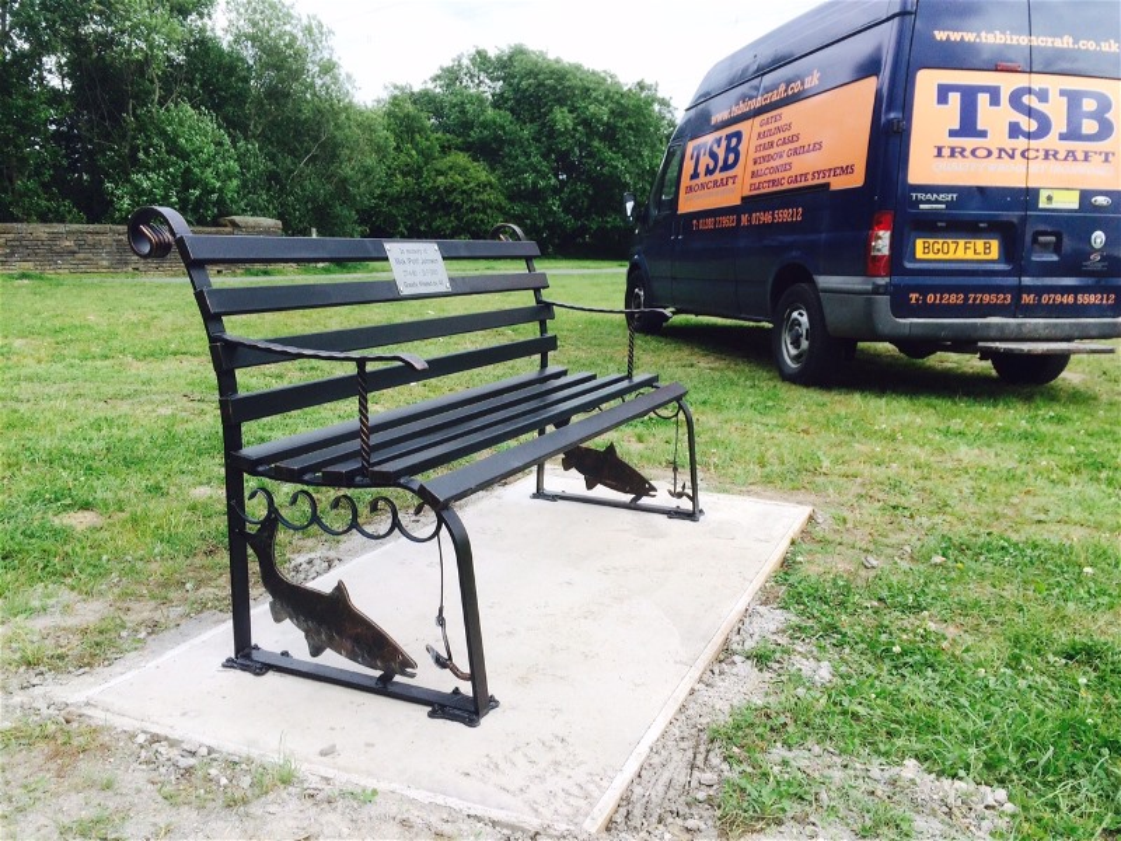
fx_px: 939
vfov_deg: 48.2
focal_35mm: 29
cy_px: 420
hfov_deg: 61.7
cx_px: 560
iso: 32
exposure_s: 1/820
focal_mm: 4.15
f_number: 2.2
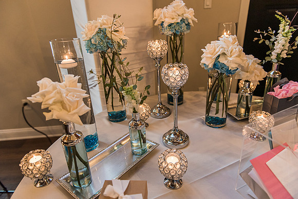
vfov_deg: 53.2
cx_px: 149
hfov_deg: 73.7
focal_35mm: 24
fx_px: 199
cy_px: 100
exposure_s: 1/125
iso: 1600
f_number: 2.8
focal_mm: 24
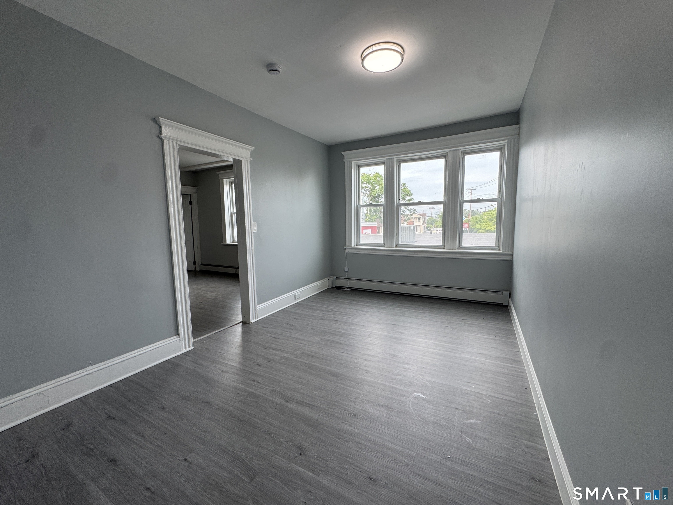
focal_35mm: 14
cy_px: 252
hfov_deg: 102.1
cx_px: 336
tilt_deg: -5.5
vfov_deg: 85.7
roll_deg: +0.4
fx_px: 272
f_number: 2.2
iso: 64
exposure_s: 1/120
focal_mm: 2.22
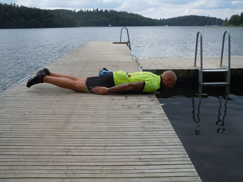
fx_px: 274
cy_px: 91
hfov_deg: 47.9
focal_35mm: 39
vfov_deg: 36.8
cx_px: 122
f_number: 3.7
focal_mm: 7.1
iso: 100
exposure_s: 1/800
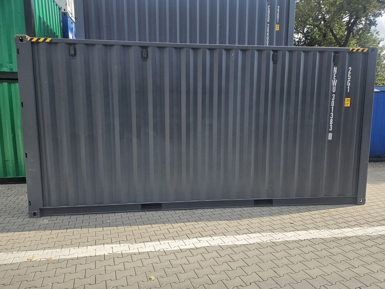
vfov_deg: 58.9
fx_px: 256
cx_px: 192
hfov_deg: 73.9
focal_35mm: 23
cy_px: 144
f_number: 1.8
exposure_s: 1/1347
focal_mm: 5.4
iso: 40
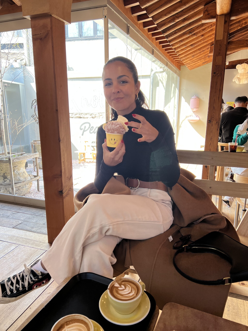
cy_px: 166
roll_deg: -0.4
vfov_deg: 67.3
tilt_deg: -11.9
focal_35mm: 26
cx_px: 124
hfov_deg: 53.1
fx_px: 248
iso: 40
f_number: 1.5
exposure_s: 1/120
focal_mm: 5.7
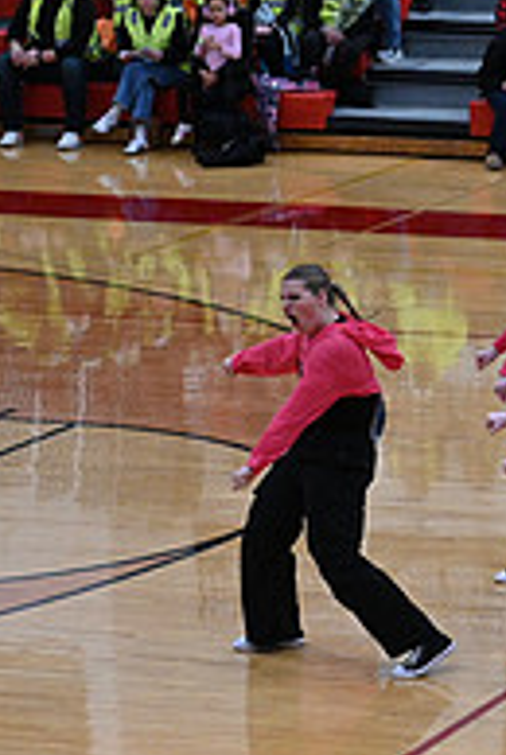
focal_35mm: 209
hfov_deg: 6.4
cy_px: 667
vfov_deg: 9.8
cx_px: 1090
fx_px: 4390
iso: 4000
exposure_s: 1/400
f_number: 4
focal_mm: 70
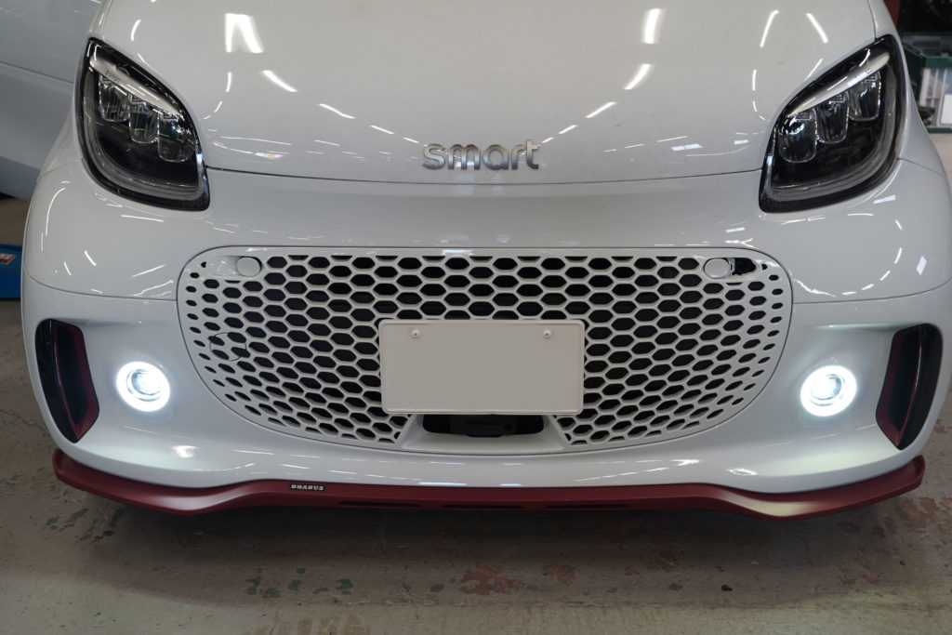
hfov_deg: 45.4
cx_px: 476
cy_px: 318
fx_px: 1137
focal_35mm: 43
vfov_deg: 31.2
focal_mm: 43
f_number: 5.6
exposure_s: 1/50
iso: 200
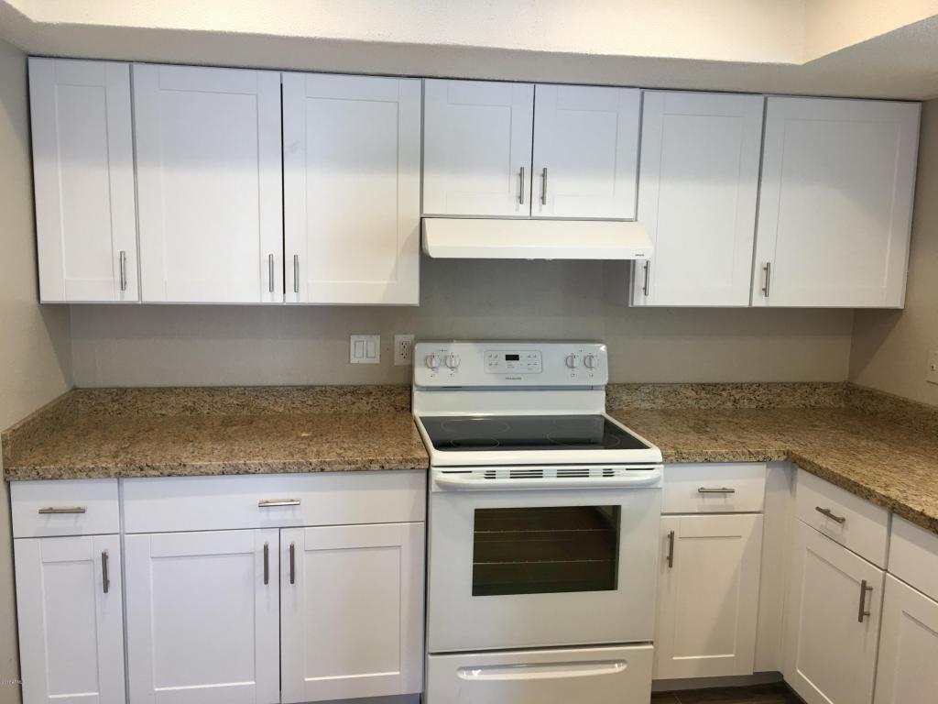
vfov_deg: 48.2
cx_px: 469
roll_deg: -1.7
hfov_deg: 61.7
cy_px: 352
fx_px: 786
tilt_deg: -7.6
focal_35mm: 29
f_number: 2.2
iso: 25
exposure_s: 1/15
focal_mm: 4.15
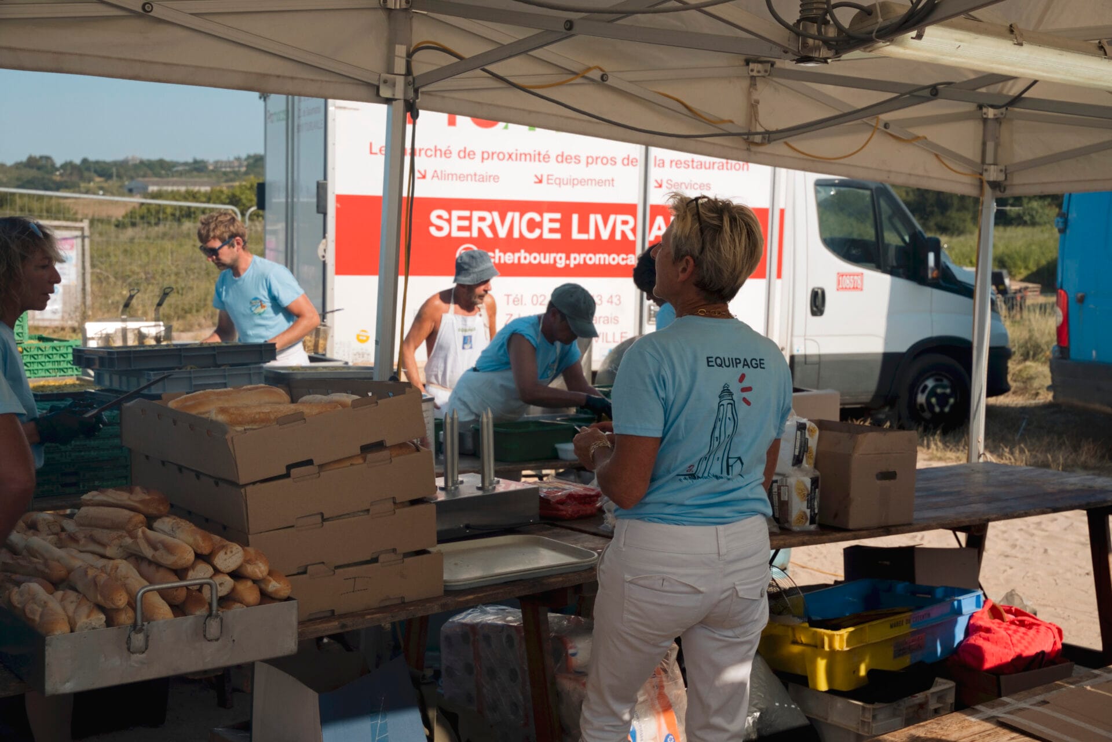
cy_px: 371
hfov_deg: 44.2
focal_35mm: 44
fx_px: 1368
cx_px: 556
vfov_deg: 30.3
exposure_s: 1/400
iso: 100
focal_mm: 44.3
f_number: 7.1
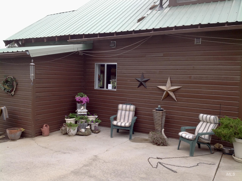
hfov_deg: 52.7
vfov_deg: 40.6
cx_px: 121
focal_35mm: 35
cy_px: 90
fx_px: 244
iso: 50
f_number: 2.4
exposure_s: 1/234
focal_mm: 4.28
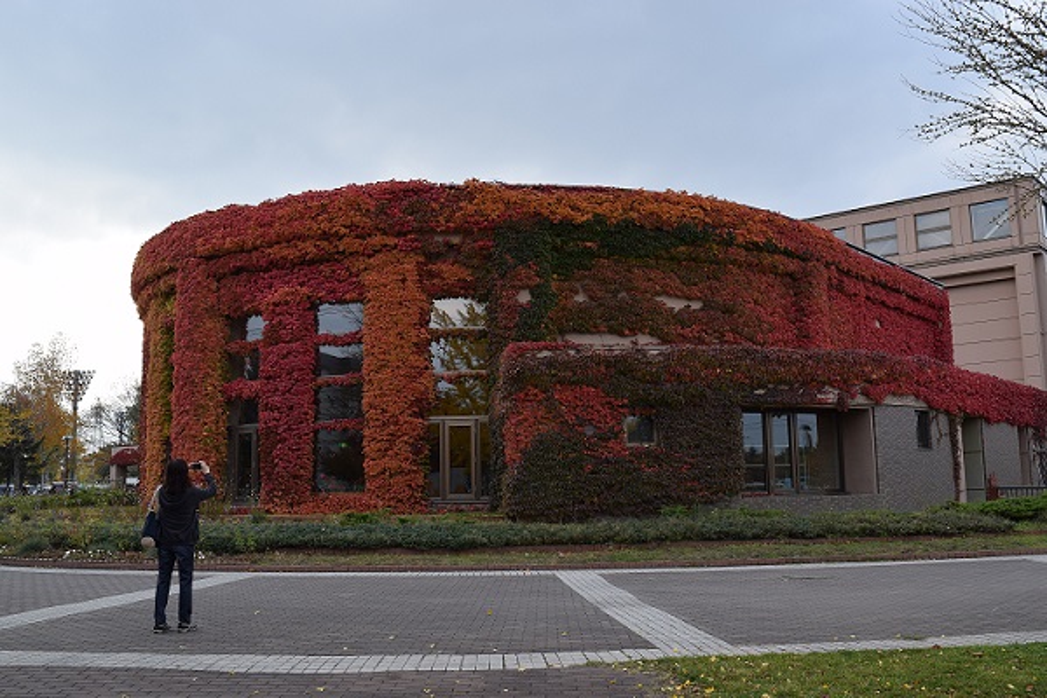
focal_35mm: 34
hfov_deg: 55.1
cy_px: 349
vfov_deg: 38.4
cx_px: 524
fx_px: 1003
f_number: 8
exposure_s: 1/250
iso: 250
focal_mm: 23
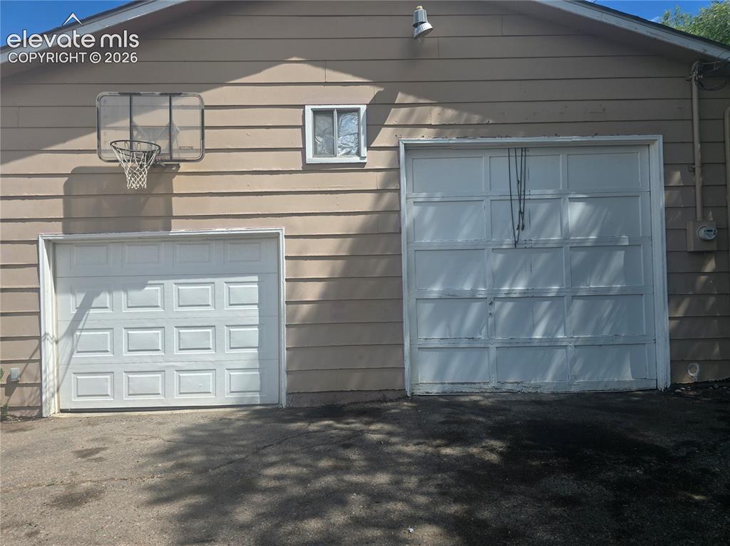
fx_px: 485
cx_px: 365
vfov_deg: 58.8
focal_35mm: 23
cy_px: 273
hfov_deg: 74.0
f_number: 1.7
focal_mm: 6.3
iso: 12
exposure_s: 1/659
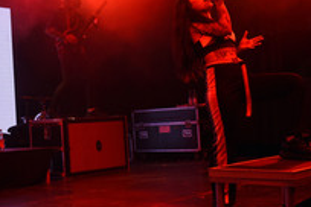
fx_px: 648
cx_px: 24
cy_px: 100
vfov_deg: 18.2
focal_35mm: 75
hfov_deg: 26.0
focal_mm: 34
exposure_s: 1/60
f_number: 6.3
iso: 2500
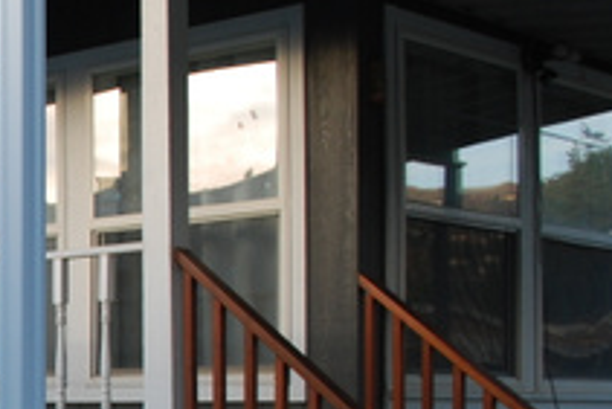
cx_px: -249
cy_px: 374
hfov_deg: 18.5
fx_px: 1701
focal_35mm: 100
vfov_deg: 13.6
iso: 200
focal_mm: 22
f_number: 5
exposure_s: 1/100
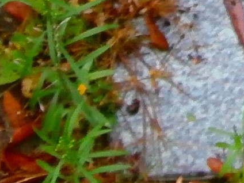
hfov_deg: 8.7
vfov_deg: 6.4
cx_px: 520
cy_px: -371
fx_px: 1494
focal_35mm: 212
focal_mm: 5.36
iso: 200
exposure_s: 1/60
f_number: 3.5
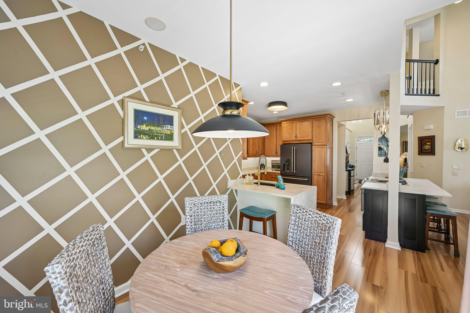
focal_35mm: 14
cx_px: 235
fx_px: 183
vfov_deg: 81.2
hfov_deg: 104.3
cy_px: 156
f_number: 8
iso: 400
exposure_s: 1/15
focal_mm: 14
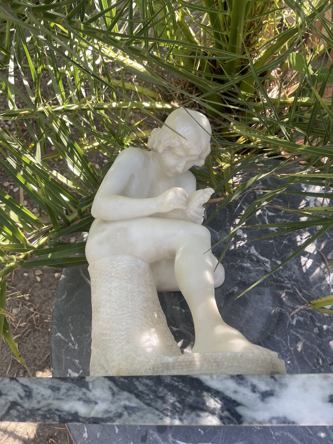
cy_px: 222
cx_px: 166
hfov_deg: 53.1
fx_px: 333
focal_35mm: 26
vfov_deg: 67.3
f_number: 1.6
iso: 32
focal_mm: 4.2
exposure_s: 1/121
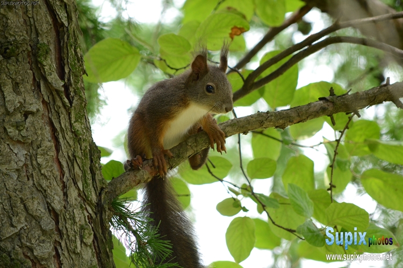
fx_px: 5037
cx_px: 202
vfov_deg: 3.1
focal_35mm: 450
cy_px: 134
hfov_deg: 4.6
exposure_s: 1/200
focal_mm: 300
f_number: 5.6
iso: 800
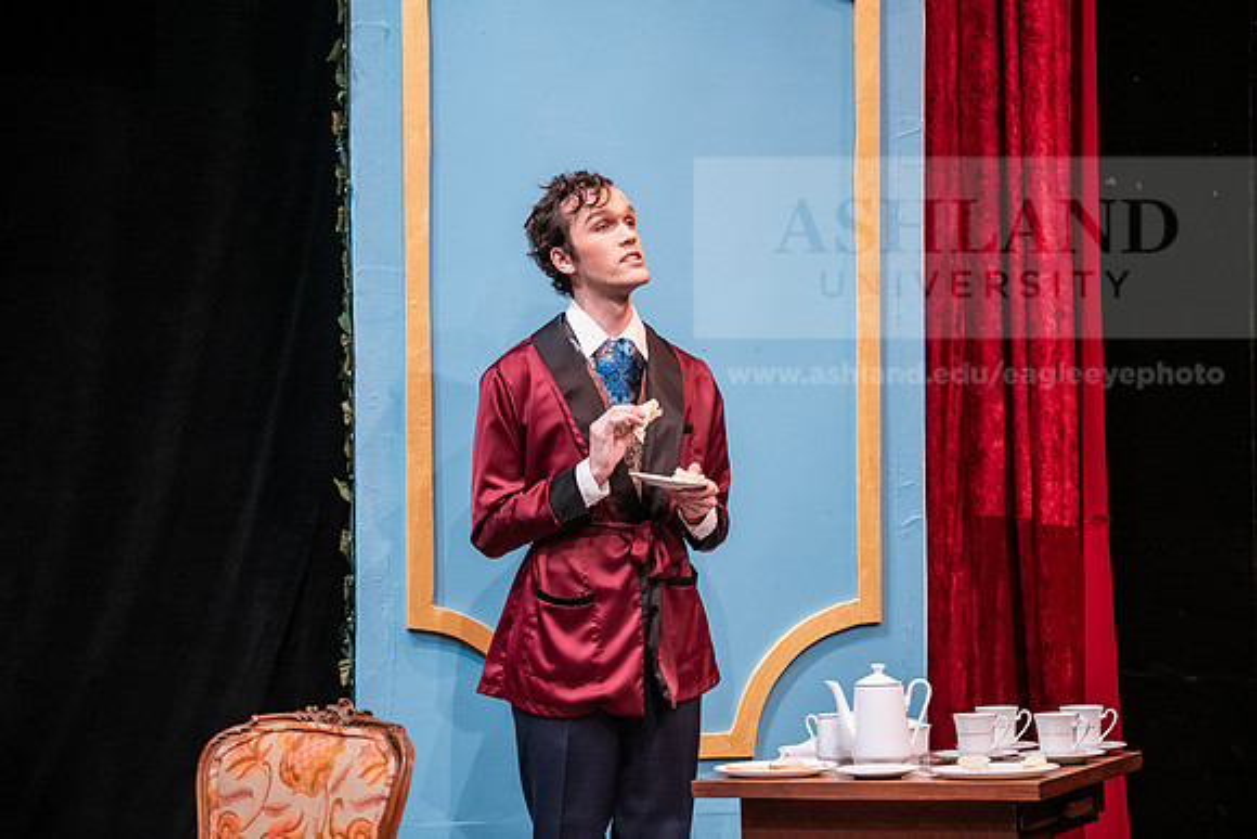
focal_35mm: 120
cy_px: 420
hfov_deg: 17.1
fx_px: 4191
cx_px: 628
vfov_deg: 11.4
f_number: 3.2
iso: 3200
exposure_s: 1/200
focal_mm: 120
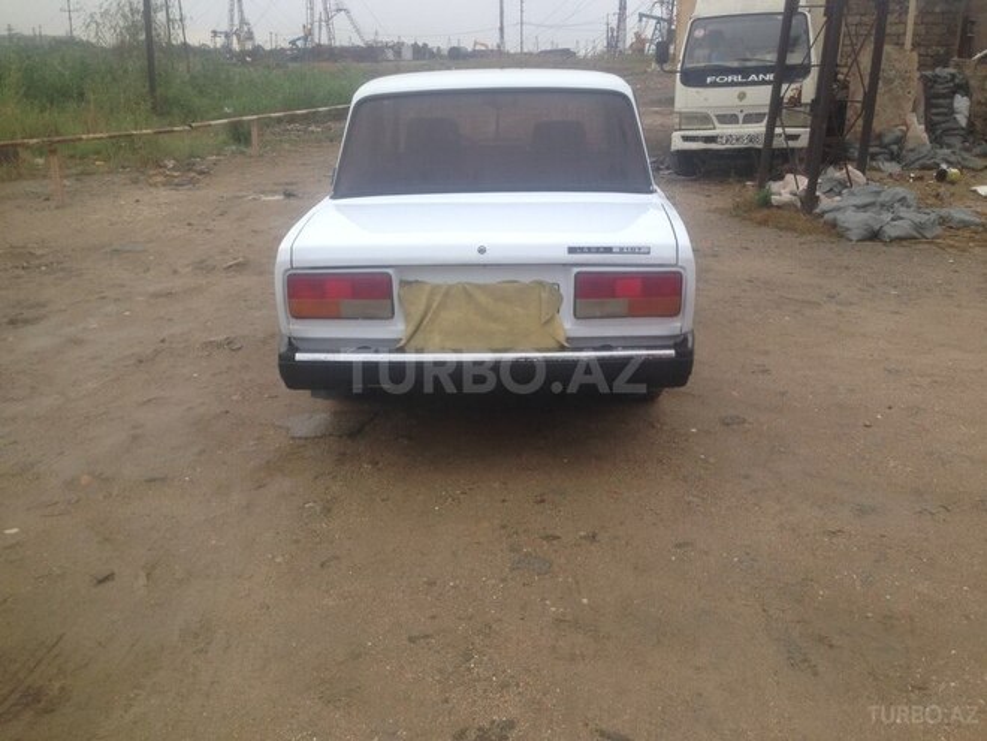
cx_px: 494
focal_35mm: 33
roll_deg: -1.3
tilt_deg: -18.1
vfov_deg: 42.9
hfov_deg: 55.4
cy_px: 370
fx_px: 941
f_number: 2.4
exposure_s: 1/132
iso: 50
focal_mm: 4.12
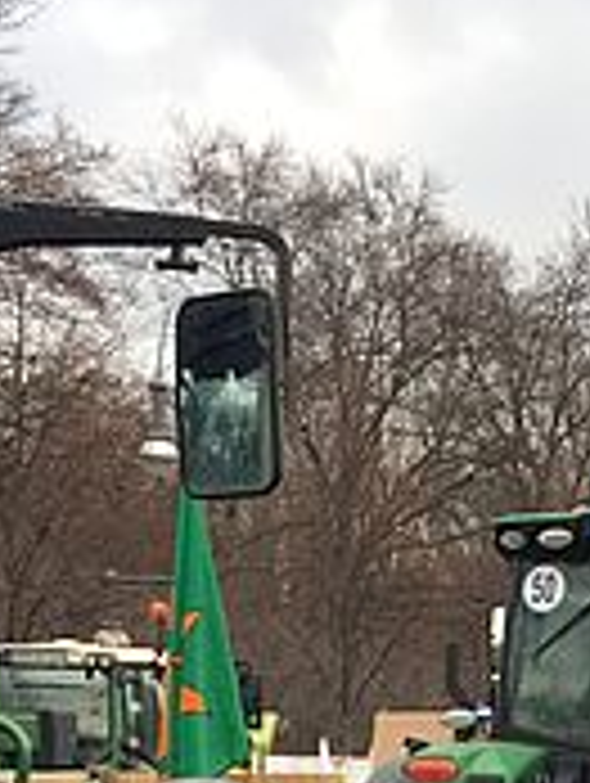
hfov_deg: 11.0
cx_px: 644
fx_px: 3015
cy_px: 1242
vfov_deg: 13.7
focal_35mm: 133
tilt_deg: -8.5
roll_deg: -3.0
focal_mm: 4.15
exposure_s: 1/100
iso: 40
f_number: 2.2
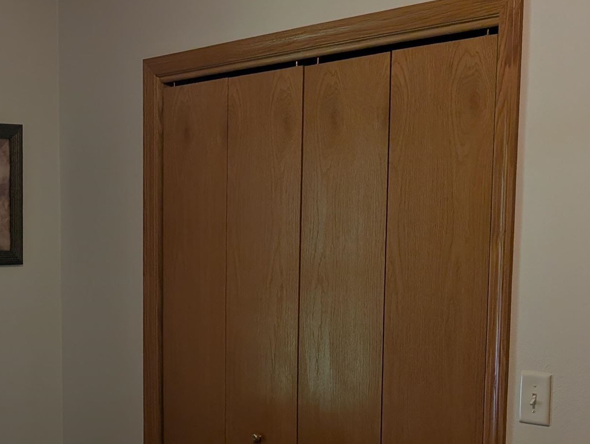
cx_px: 92
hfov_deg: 31.1
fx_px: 1024
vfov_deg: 24.1
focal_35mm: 60
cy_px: 361
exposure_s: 1/120
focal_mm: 6.9
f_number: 1.68
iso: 37
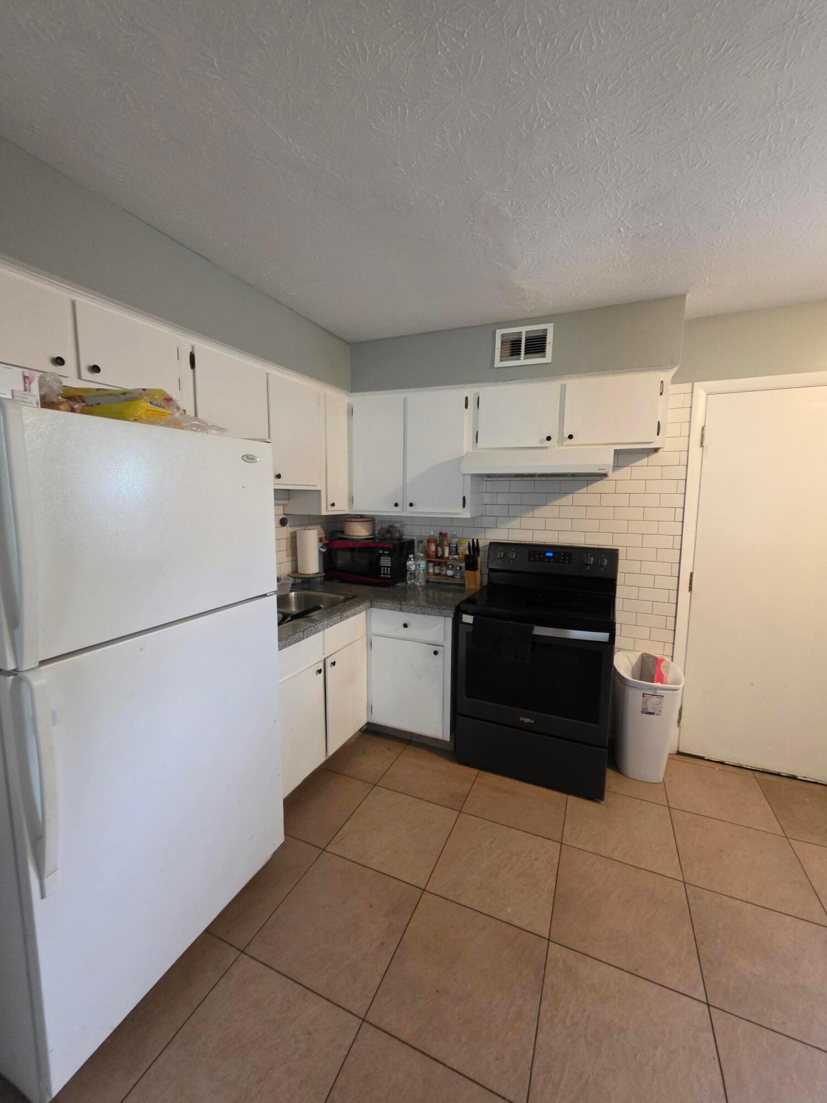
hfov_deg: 89.9
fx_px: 414
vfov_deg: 106.2
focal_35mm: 13
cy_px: 552
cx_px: 414
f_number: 1.9
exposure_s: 1/60
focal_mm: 2.2
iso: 500
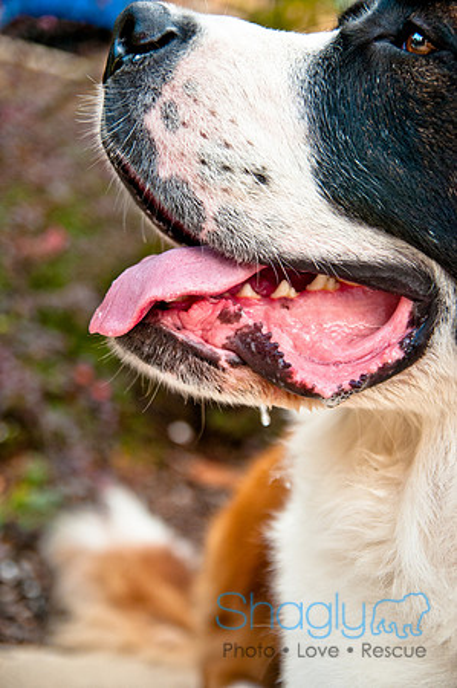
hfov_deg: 21.5
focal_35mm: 63
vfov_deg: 31.9
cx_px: 228
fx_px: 1202
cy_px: 344
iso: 400
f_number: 3.2
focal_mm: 42
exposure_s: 1/800
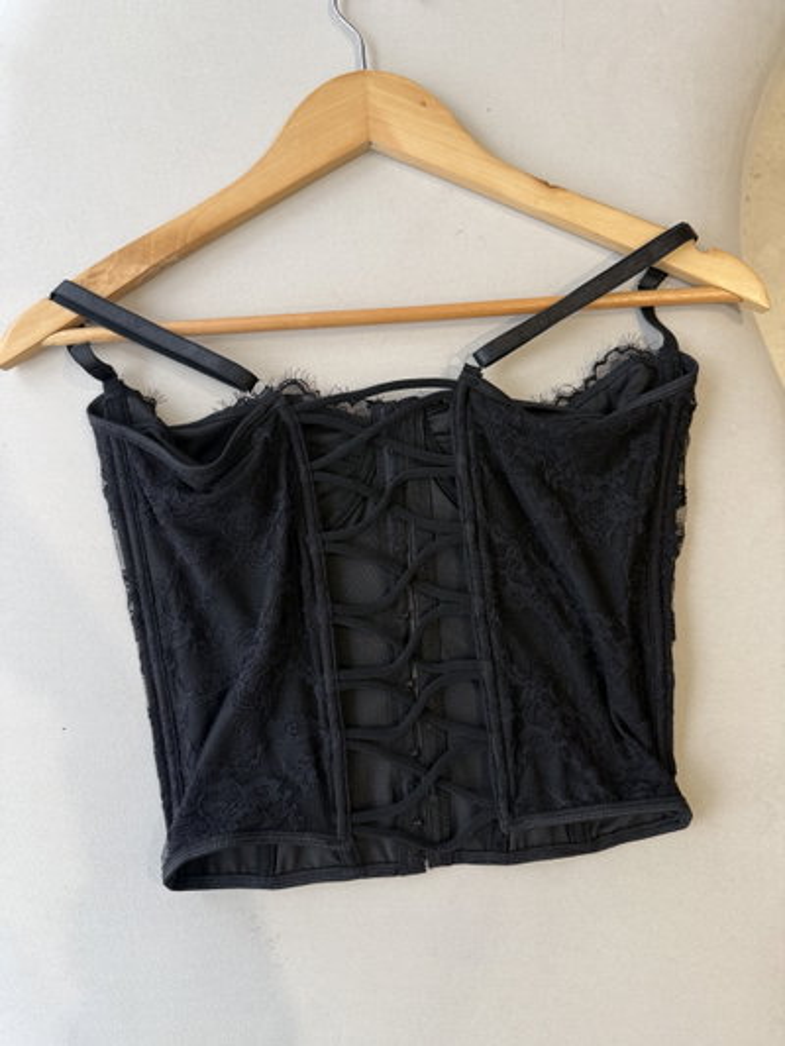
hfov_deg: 56.8
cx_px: 392
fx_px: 725
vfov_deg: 71.6
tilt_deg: -86.9
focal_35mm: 24
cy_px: 523
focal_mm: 6.76
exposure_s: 1/100
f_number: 1.78
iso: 200
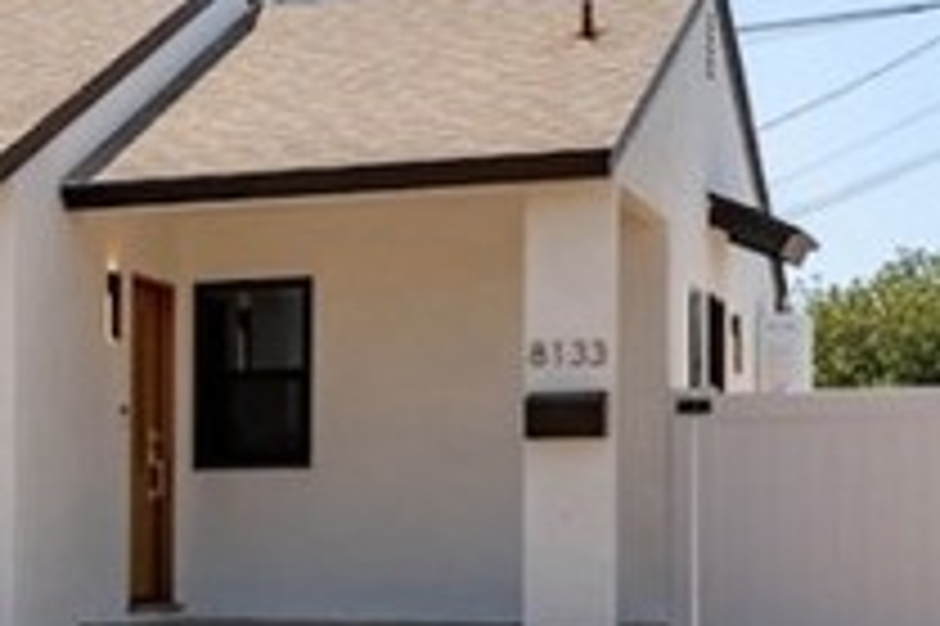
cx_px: -612
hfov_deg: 16.7
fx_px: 2790
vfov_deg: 12.7
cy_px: 549
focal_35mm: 107
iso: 640
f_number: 11
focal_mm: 21.8
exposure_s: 1/1000
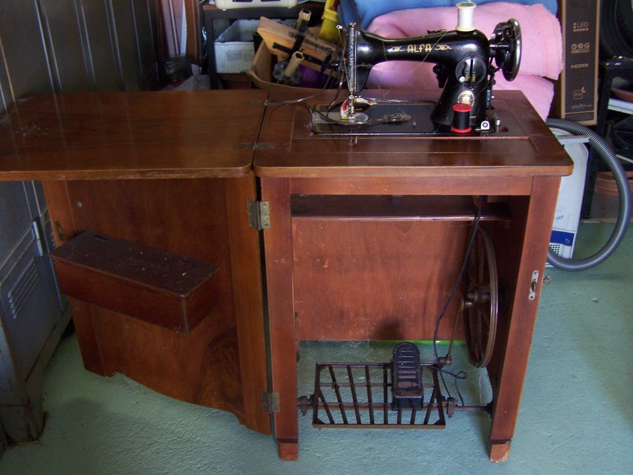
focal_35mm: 38
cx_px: 316
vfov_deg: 37.7
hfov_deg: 49.0
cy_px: 238
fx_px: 695
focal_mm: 6.3
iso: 160
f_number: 2.8
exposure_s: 1/8
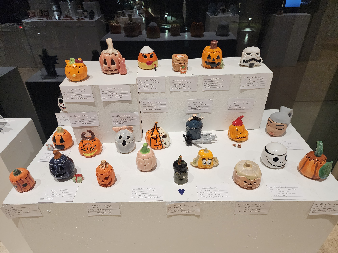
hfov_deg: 73.9
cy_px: 126
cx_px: 169
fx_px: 225
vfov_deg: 58.9
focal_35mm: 23
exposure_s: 1/120
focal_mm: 6.4
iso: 320
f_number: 1.8
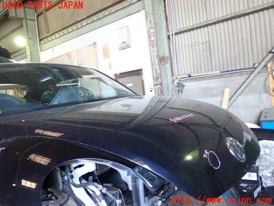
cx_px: 137
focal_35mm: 30
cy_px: 103
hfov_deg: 60.0
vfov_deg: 46.8
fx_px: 237
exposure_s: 1/30
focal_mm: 5.4
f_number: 2.3
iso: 200
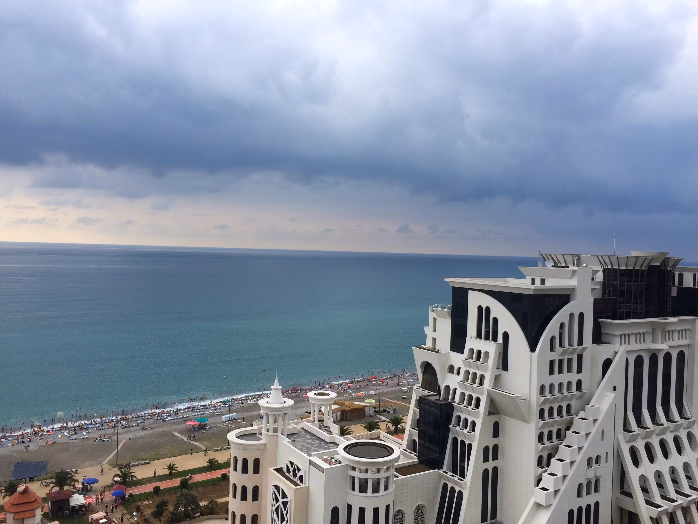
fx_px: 585
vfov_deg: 48.2
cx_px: 349
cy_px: 262
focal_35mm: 29
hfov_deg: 61.7
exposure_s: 1/1001
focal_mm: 4.15
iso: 32
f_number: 2.2
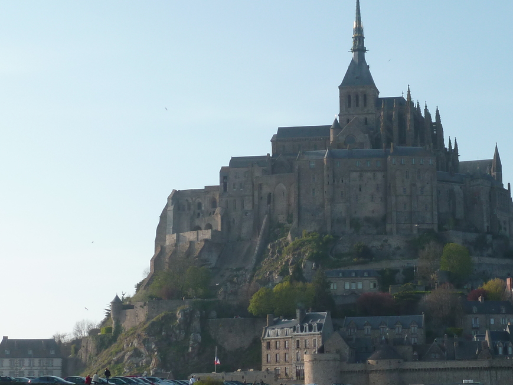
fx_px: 1201
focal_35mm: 81
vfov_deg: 18.2
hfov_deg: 23.8
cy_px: 231
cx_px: 401
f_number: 4.5
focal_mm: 7.3
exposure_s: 1/400
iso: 80
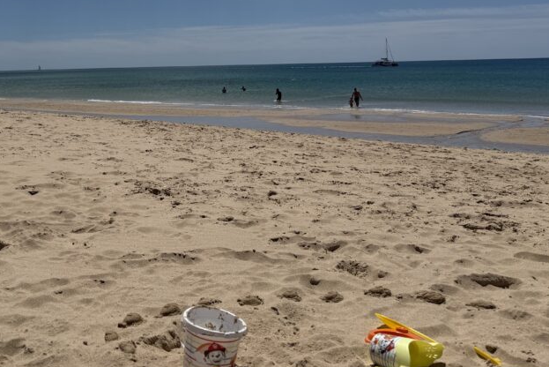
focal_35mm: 41
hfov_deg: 46.1
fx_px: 626
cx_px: 152
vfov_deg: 31.4
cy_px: 50
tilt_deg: -1.0
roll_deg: +2.6
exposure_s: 1/17544
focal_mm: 6.76
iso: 80
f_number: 1.78
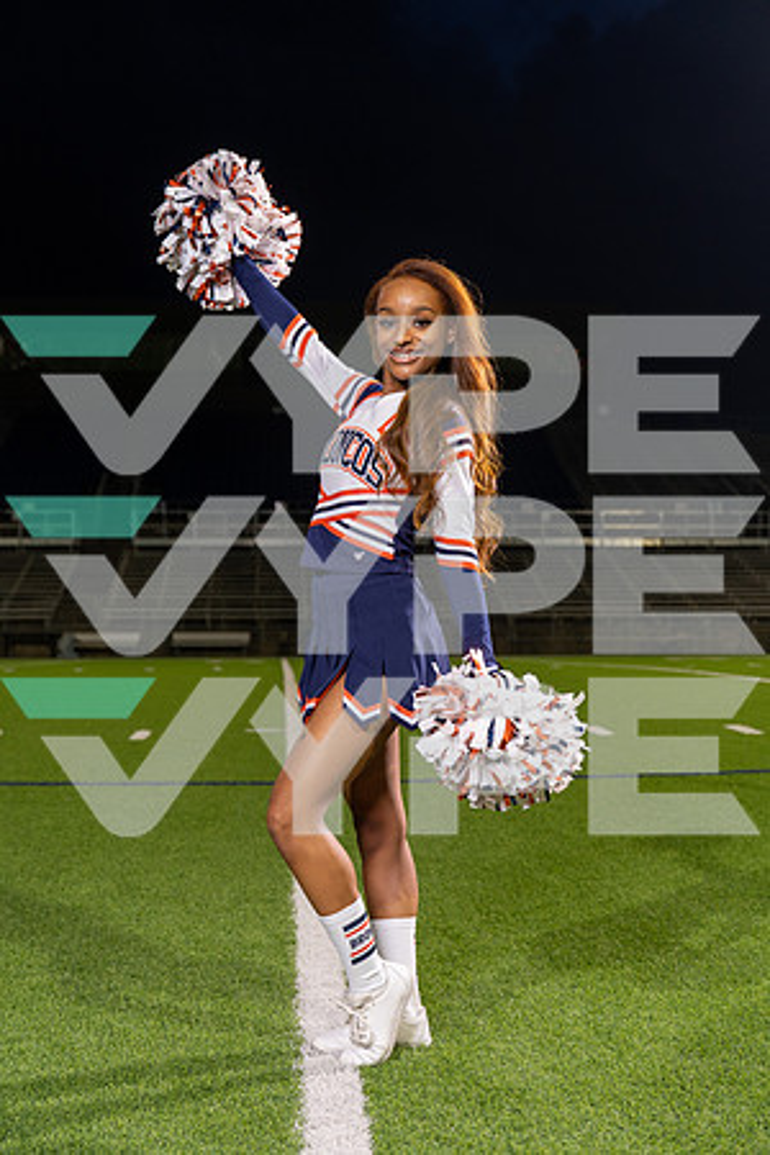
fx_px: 1636
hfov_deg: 26.5
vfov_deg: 38.9
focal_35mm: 51
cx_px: 385
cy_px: 578
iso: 640
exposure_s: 1/250
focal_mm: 51
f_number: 4.5
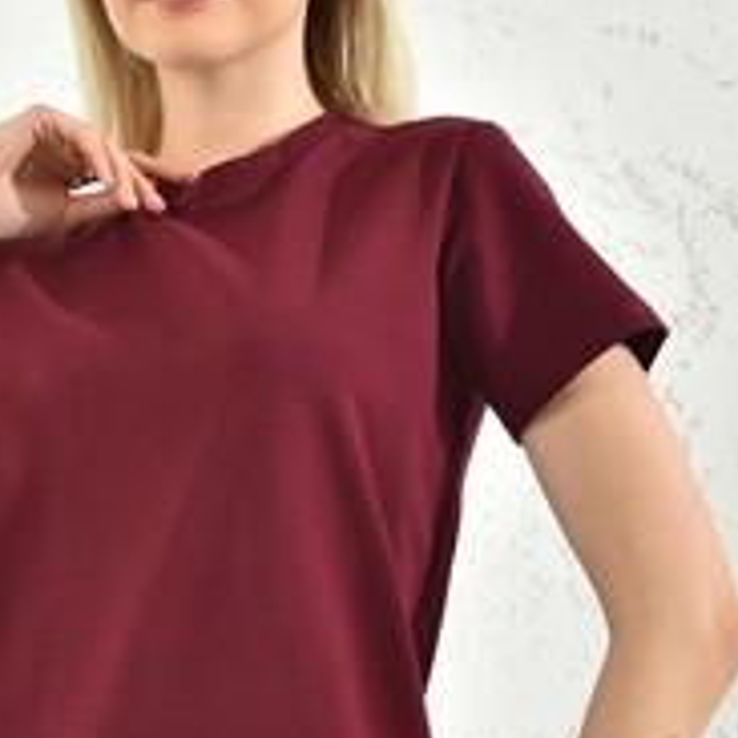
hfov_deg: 19.5
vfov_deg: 19.6
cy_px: 557
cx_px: 145
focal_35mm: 88
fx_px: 2123
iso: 100
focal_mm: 35
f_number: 7.1
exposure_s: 1/160
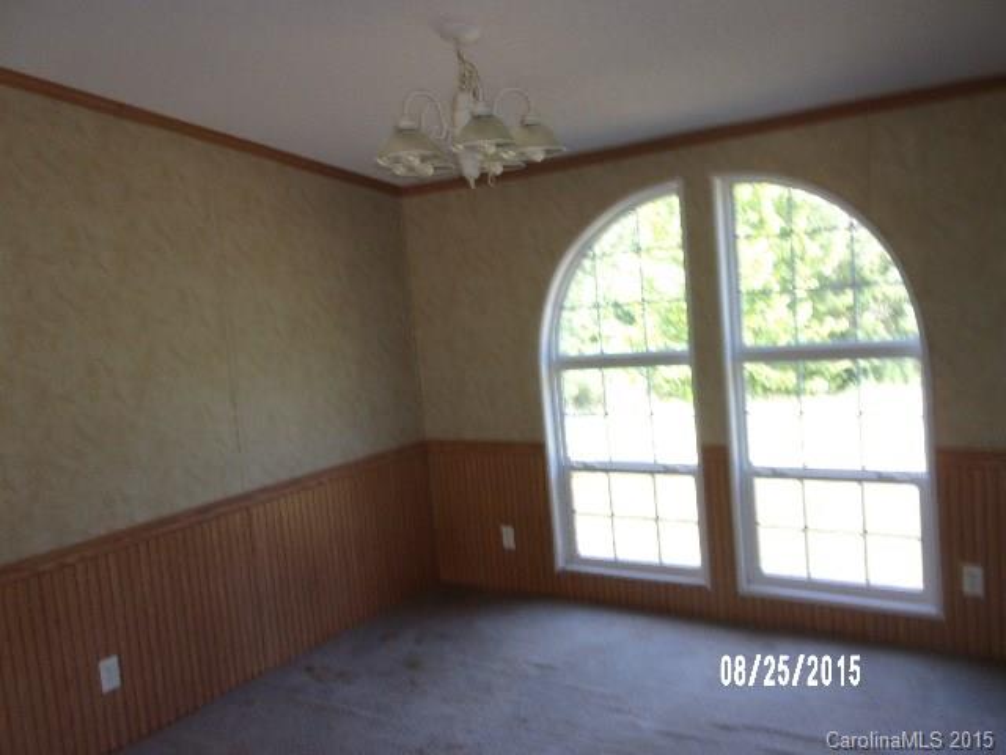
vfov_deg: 49.7
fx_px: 814
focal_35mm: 28
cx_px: 503
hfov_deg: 63.4
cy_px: 378
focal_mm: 5.1
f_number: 3.9
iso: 80
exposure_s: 1/38
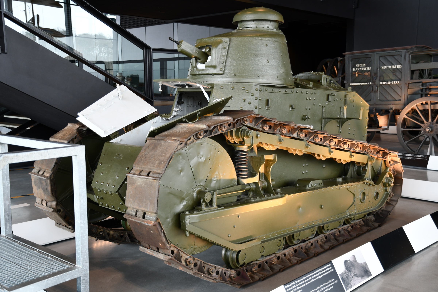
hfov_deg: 49.6
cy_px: 146
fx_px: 474
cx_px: 219
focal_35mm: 39
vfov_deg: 34.2
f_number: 3.5
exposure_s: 1/50
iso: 320
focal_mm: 26
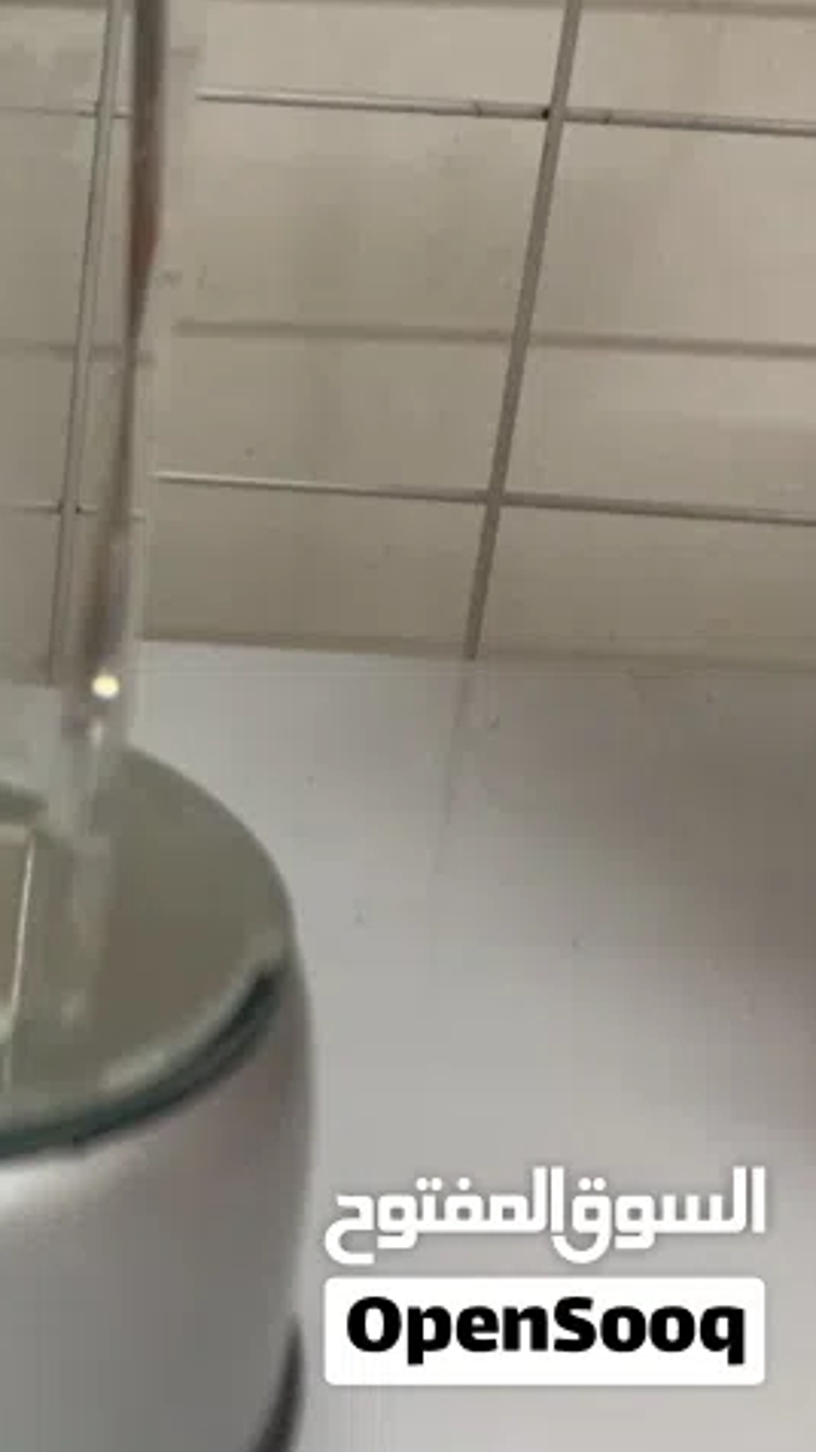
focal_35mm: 38
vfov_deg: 52.8
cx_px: -134
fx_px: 1463
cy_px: 728
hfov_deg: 27.8
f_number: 1.8
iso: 320
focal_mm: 4.25
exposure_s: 1/50
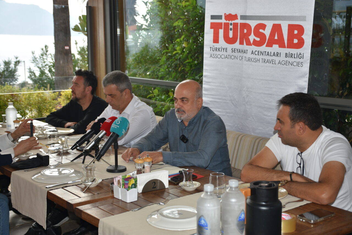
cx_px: 176
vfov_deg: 26.5
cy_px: 118
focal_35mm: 51
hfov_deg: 38.9
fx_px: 499
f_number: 4.2
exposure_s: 1/250
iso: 100
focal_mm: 34
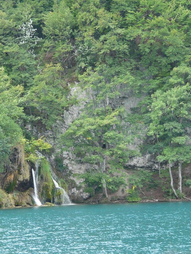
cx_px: 69
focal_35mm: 169
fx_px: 1242
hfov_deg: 8.8
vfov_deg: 11.7
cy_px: 127
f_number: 3.6
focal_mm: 20.6
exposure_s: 1/160
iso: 200
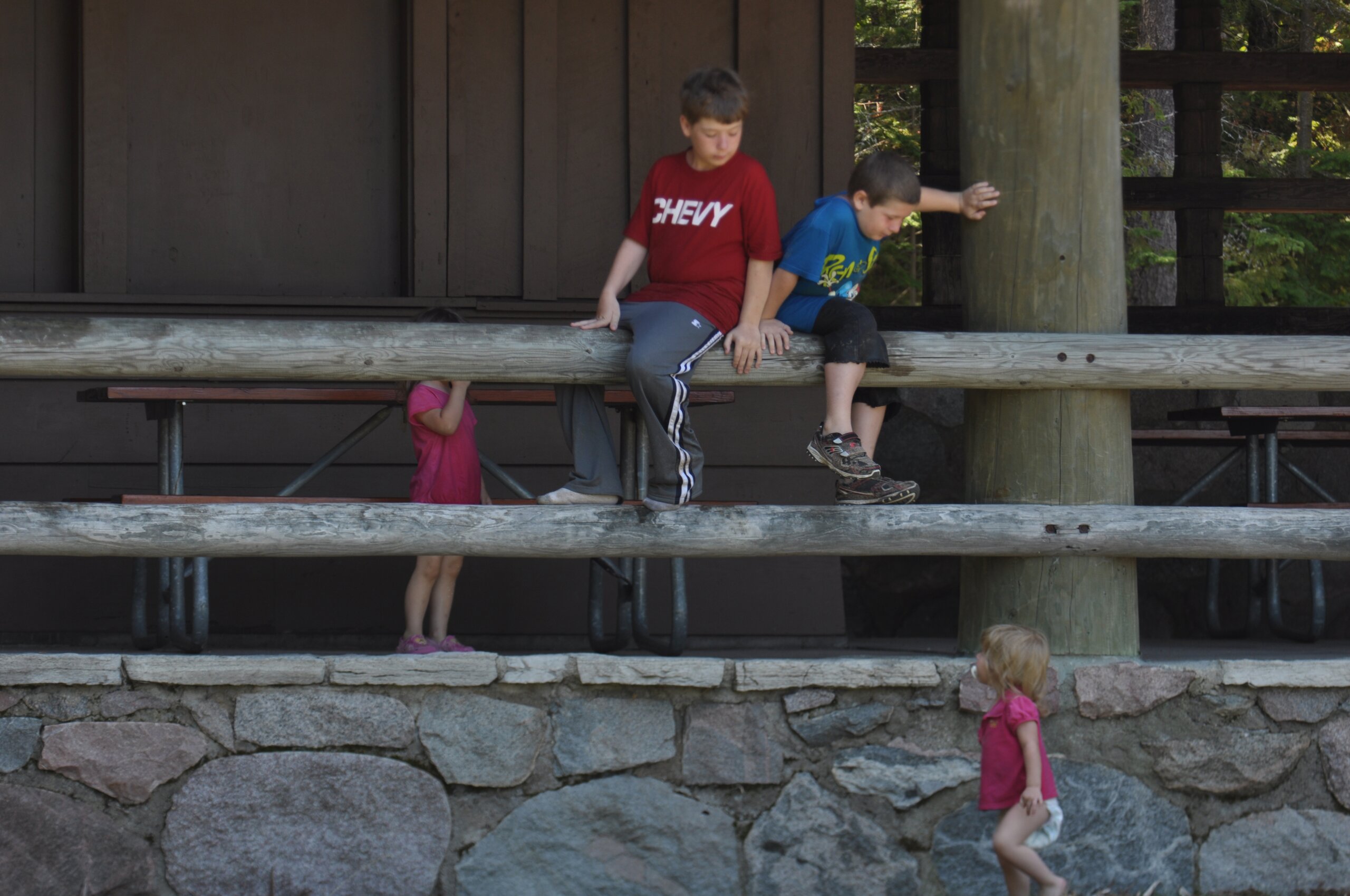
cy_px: 448
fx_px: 9269
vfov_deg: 5.5
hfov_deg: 8.3
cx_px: 675
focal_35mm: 248
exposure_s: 1/100
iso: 100
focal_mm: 165
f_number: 5
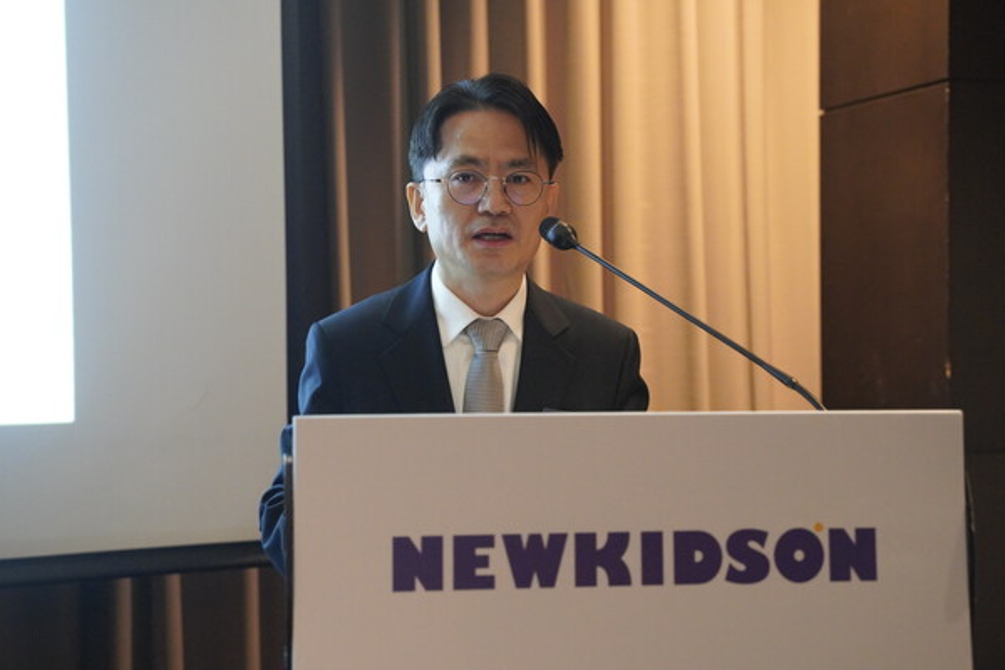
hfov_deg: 38.2
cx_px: 502
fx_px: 1452
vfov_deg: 26.0
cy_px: 335
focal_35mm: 52
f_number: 4
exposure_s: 1/160
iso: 12800
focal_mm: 52
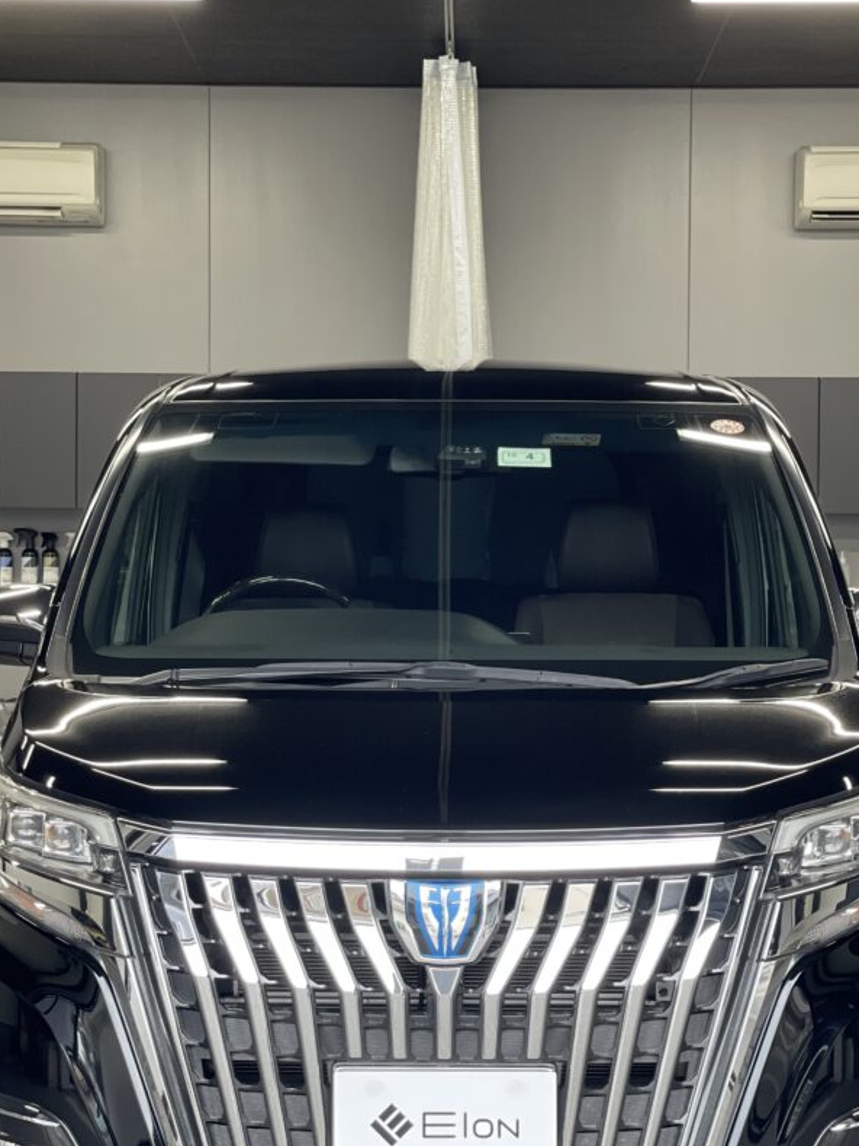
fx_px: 2748
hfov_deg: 17.8
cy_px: 653
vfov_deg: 23.5
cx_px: 444
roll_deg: -0.7
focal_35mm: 83
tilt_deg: -0.8
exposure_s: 1/120
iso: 125
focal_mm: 7.5
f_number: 2.2
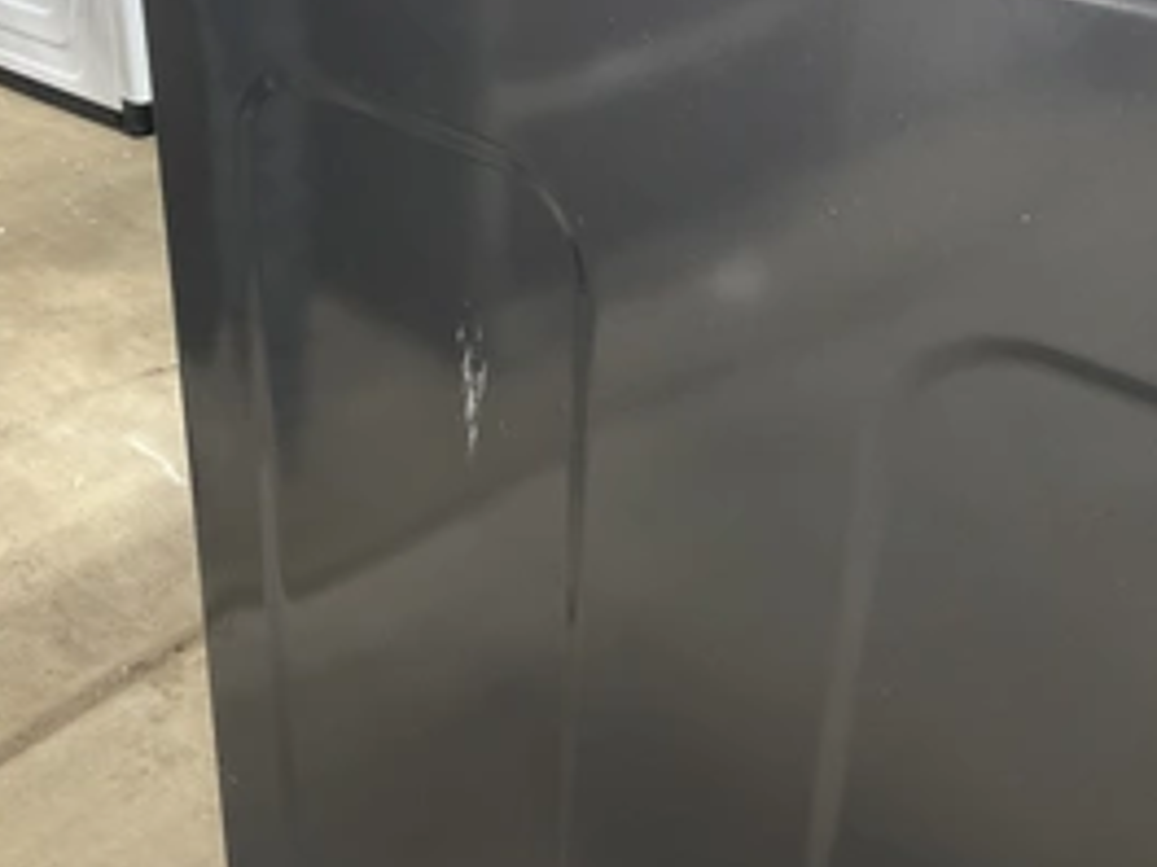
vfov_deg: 32.6
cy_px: 289
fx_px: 1471
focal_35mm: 44
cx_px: 429
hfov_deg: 42.6
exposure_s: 1/40
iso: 250
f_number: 1.8
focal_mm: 3
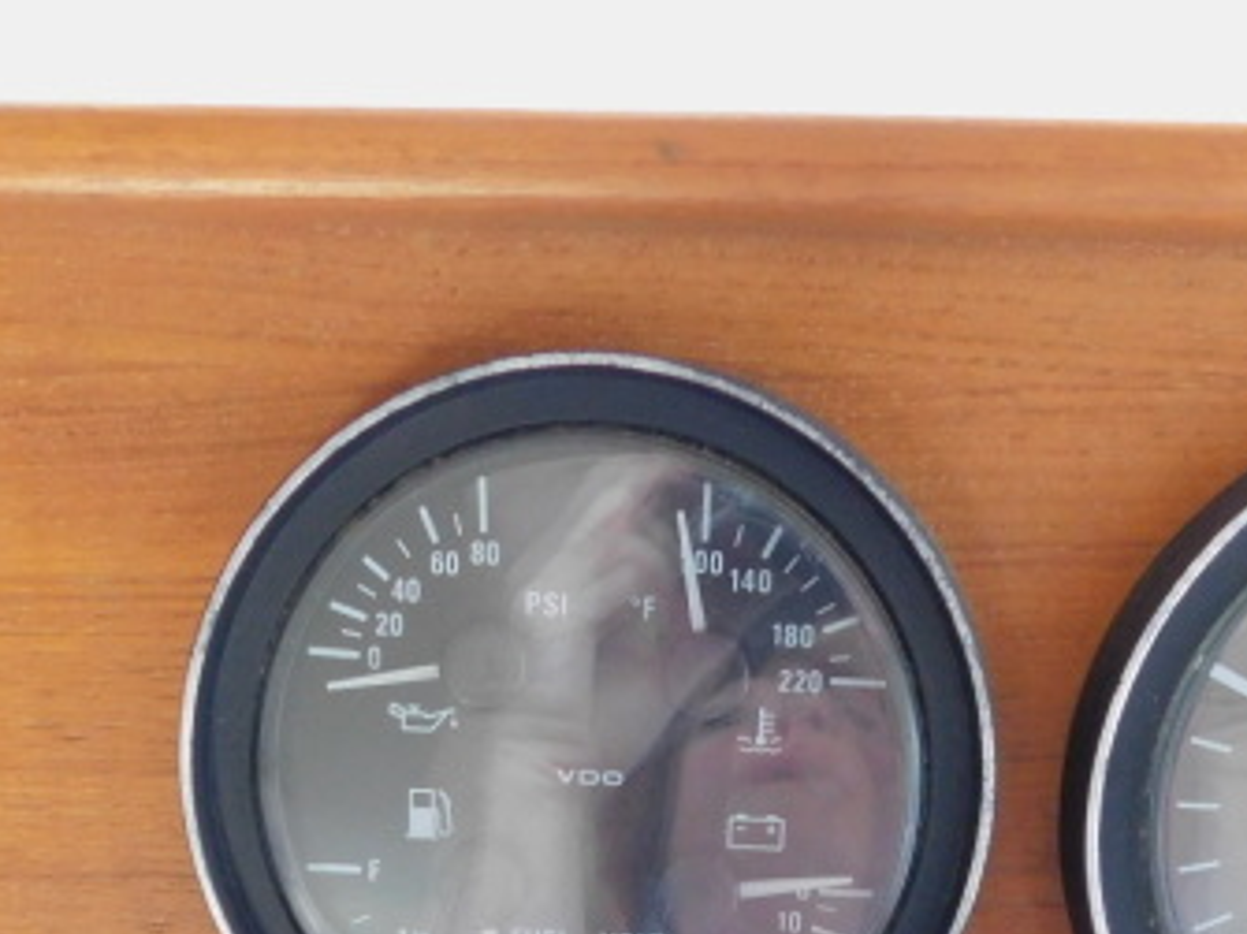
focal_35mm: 55
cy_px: 1105
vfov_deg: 24.2
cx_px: 707
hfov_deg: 34.9
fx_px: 1981
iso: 320
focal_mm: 4
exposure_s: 1/30
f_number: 3
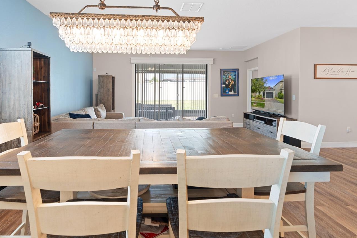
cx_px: 167
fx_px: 198
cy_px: 98
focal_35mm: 20
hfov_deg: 83.9
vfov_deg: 61.5
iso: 200
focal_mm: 16
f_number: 8
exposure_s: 2
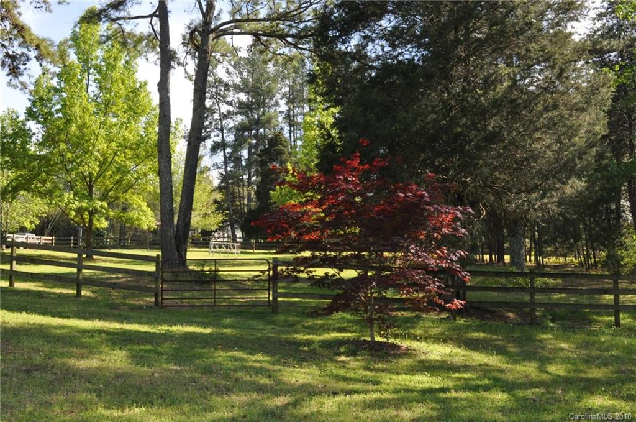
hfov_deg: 49.6
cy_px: 211
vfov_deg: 34.1
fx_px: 688
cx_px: 318
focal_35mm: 39
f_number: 18
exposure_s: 1/200
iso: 1250
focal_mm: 26
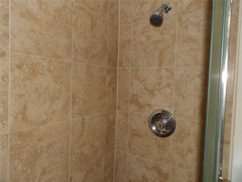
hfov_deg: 71.6
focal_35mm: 24
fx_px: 168
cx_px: 121
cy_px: 91
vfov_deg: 56.8
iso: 200
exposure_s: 1/33
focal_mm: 4.3
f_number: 3.2
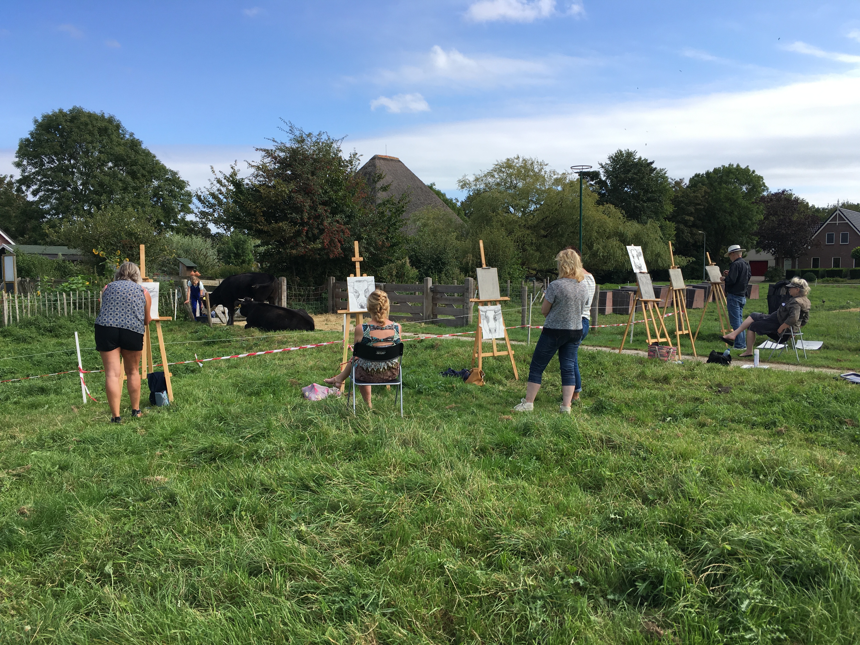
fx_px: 720
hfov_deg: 61.7
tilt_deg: -4.5
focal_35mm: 29
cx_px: 430
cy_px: 322
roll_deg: -0.7
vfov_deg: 48.2
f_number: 2.2
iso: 25
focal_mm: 4.15
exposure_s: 1/864
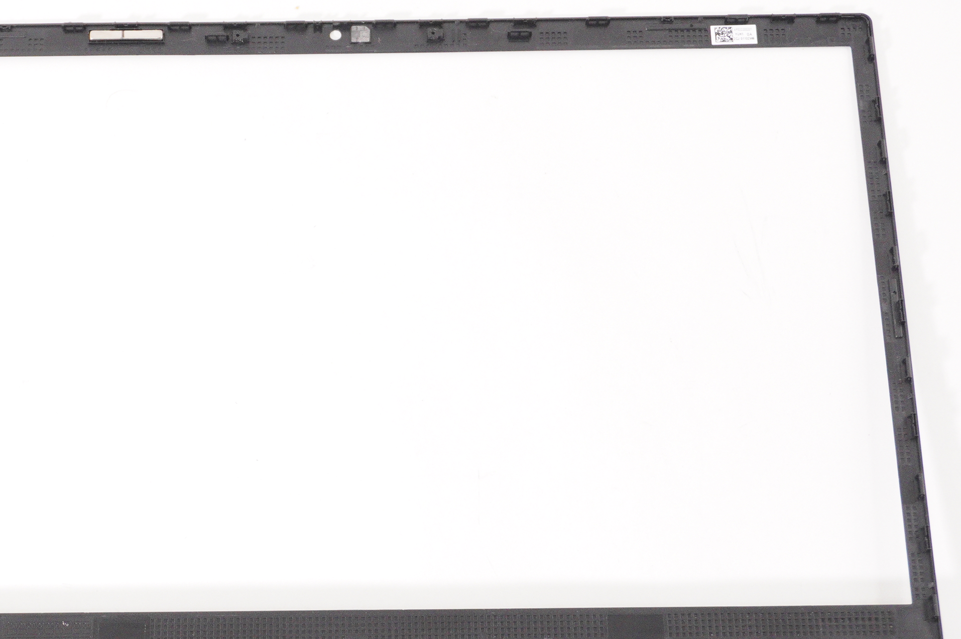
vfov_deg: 17.5
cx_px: 341
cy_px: 382
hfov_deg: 26.0
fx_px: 2075
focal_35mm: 78
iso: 2500
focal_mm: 33
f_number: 5.6
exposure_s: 1/125
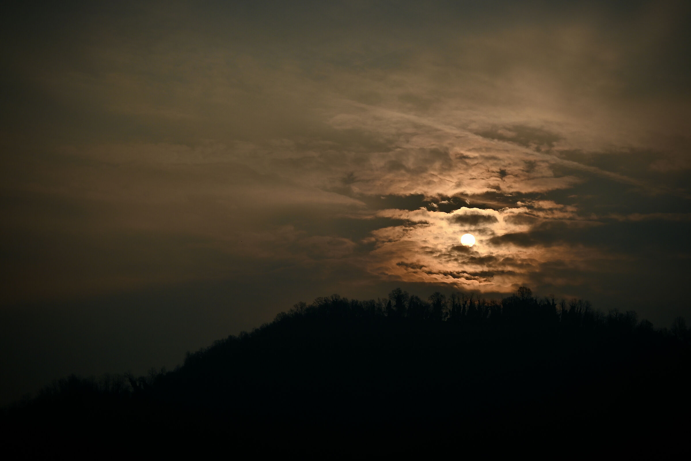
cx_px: 346
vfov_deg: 18.2
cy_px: 230
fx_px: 1439
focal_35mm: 75
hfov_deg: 27.0
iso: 100
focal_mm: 50
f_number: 6.3
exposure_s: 1/3200
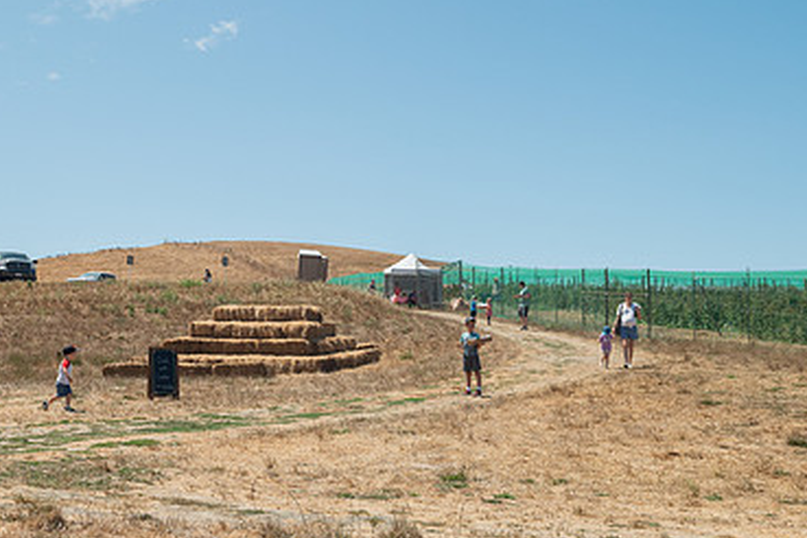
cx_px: 234
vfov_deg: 24.6
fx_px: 1233
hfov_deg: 35.7
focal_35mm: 55
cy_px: 307
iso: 500
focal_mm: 35
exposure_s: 1/6400
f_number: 4.5
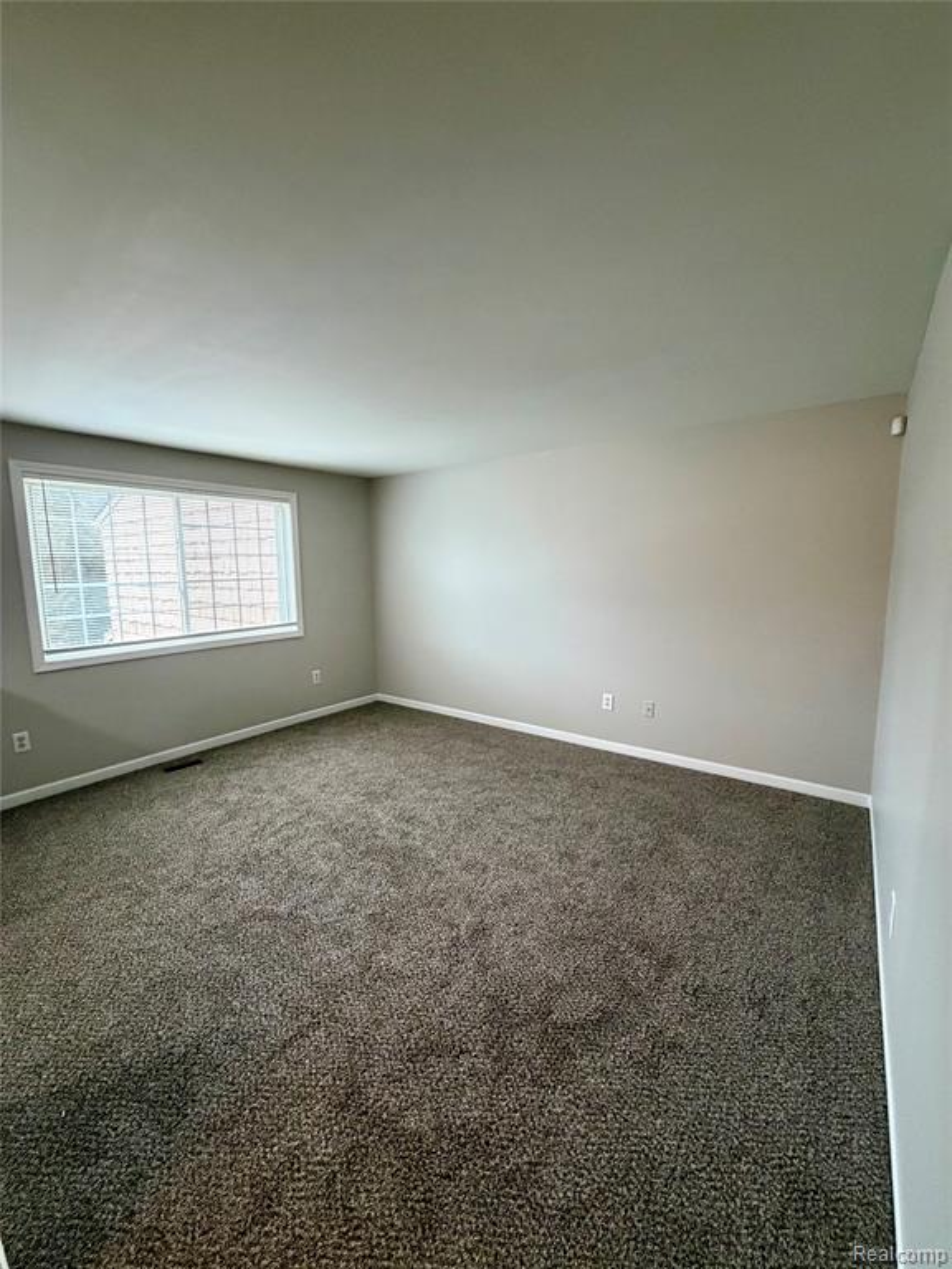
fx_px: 513
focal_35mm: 14
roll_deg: +0.1
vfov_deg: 102.1
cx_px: 476
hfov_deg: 85.7
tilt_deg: -7.3
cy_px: 634
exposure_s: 1/60
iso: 500
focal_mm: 2.22
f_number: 2.2
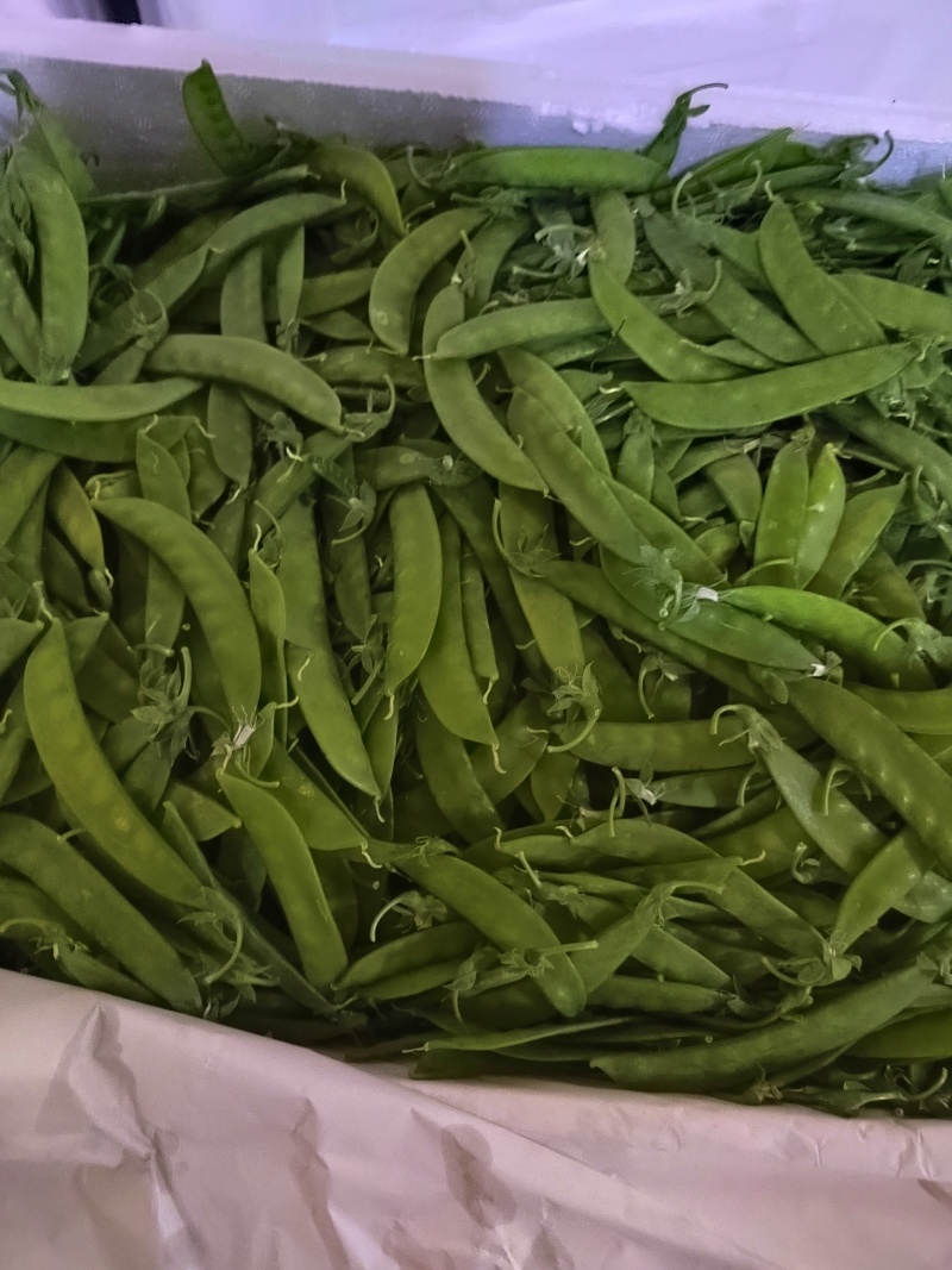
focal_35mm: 23
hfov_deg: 58.9
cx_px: 476
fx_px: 844
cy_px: 635
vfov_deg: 73.9
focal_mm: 5.52
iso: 5360
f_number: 1.9
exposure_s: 1/25
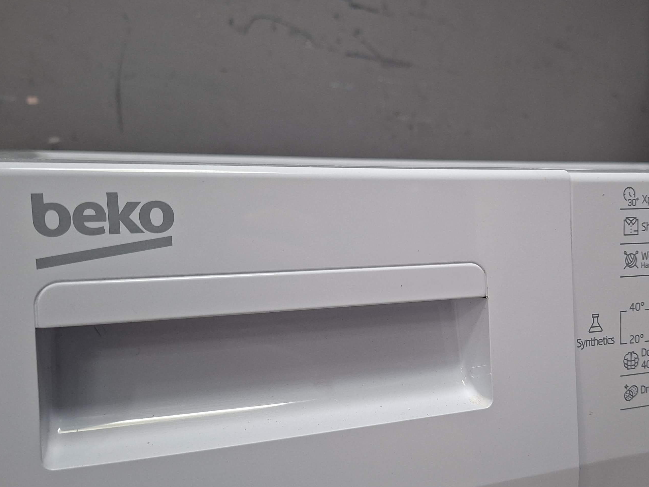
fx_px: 675
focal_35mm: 36
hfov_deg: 50.4
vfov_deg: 39.6
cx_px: 433
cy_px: 273
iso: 200
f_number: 1.8
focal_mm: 5.54
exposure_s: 1/50
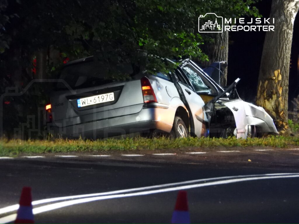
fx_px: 8638
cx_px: 150
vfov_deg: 1.5
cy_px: 112
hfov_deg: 2.0
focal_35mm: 1000
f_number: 5.6
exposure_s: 1/15
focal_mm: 180
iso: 1600
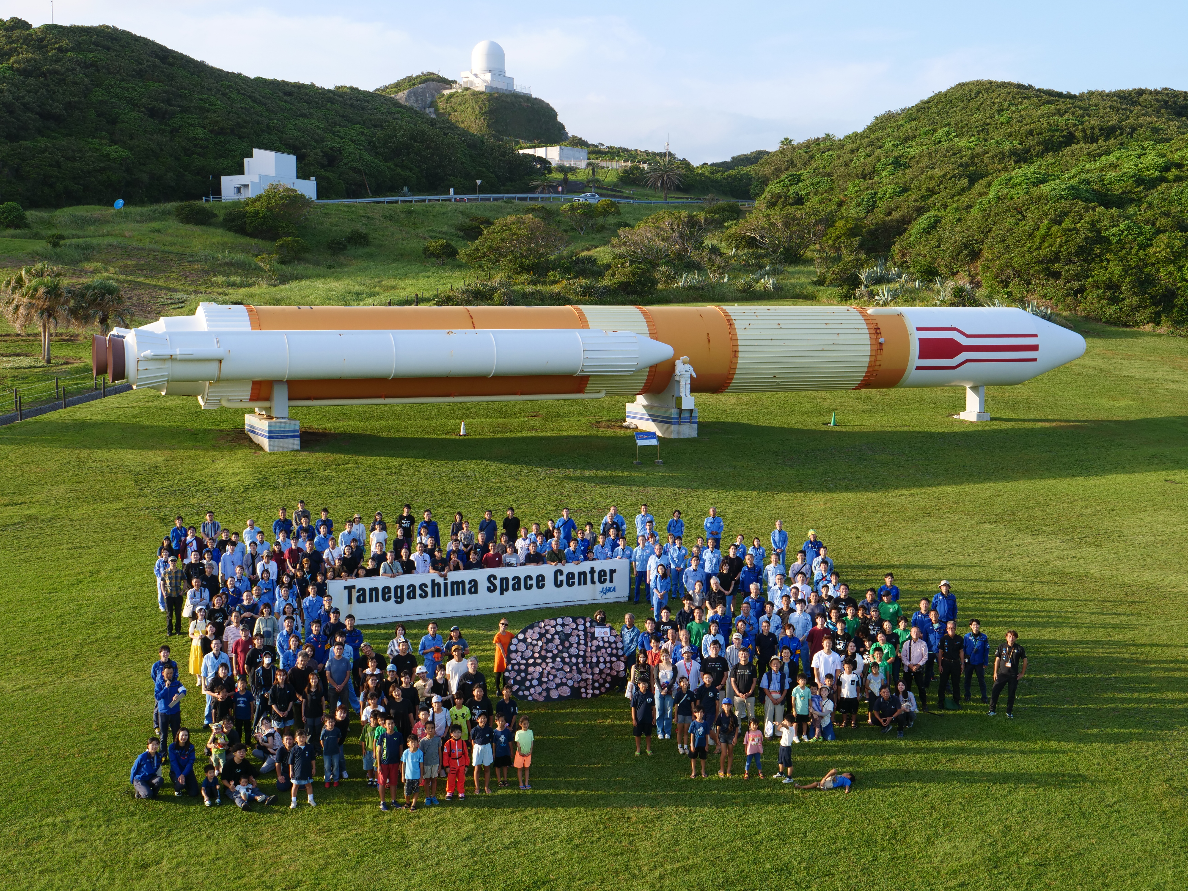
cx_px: 594
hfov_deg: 42.9
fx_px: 1510
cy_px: 446
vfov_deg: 32.9
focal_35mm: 44
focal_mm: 22
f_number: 5.6
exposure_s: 1/320
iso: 200
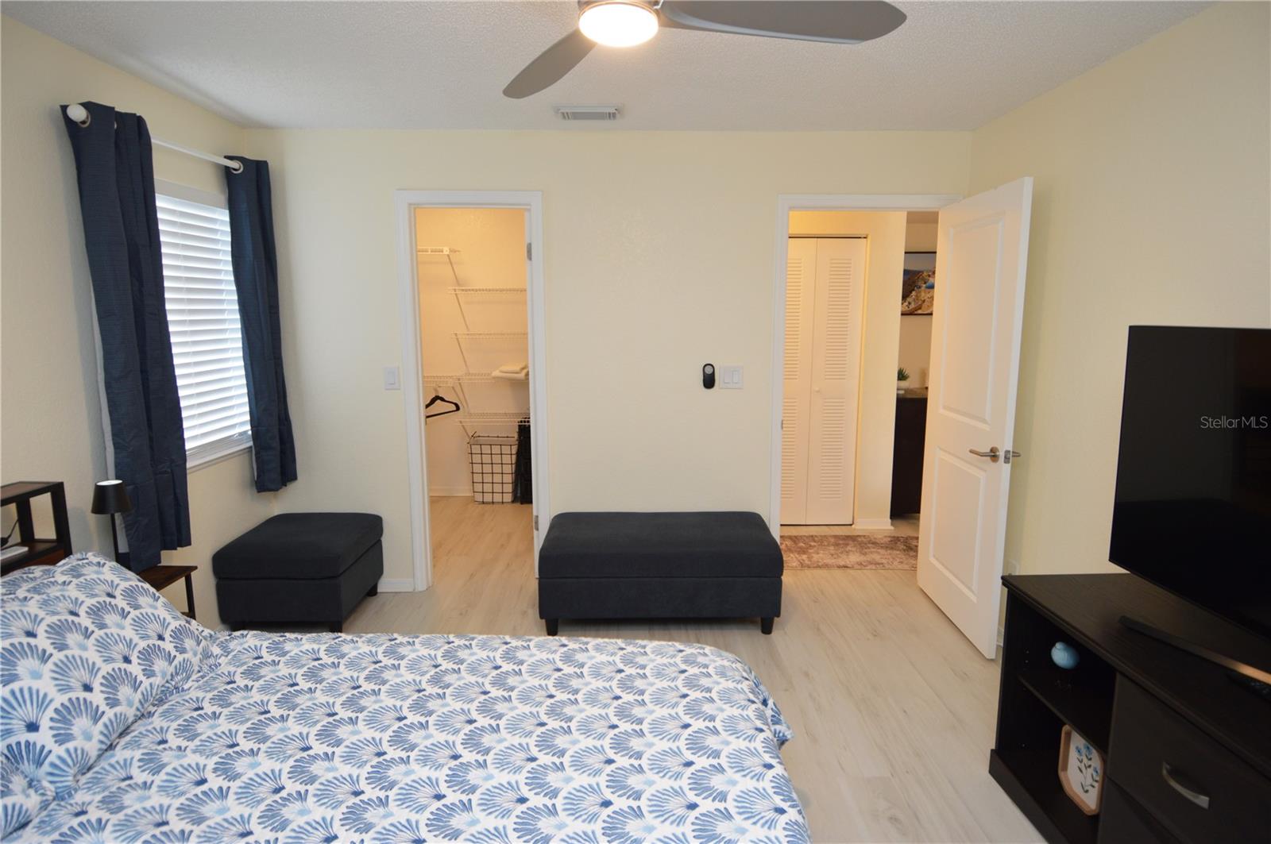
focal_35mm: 18
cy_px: 422
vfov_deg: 67.3
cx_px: 636
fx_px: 635
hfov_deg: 90.1
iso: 400
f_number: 4
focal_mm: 12
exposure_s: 1/60
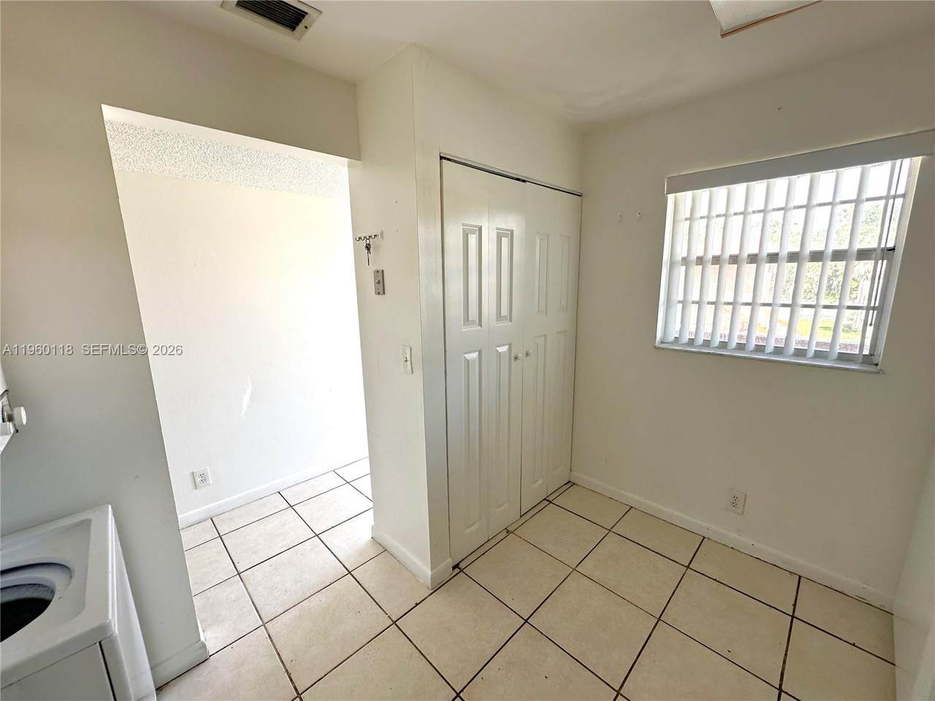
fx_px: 378
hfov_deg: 102.1
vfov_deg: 85.7
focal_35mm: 14
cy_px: 350
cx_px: 468
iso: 50
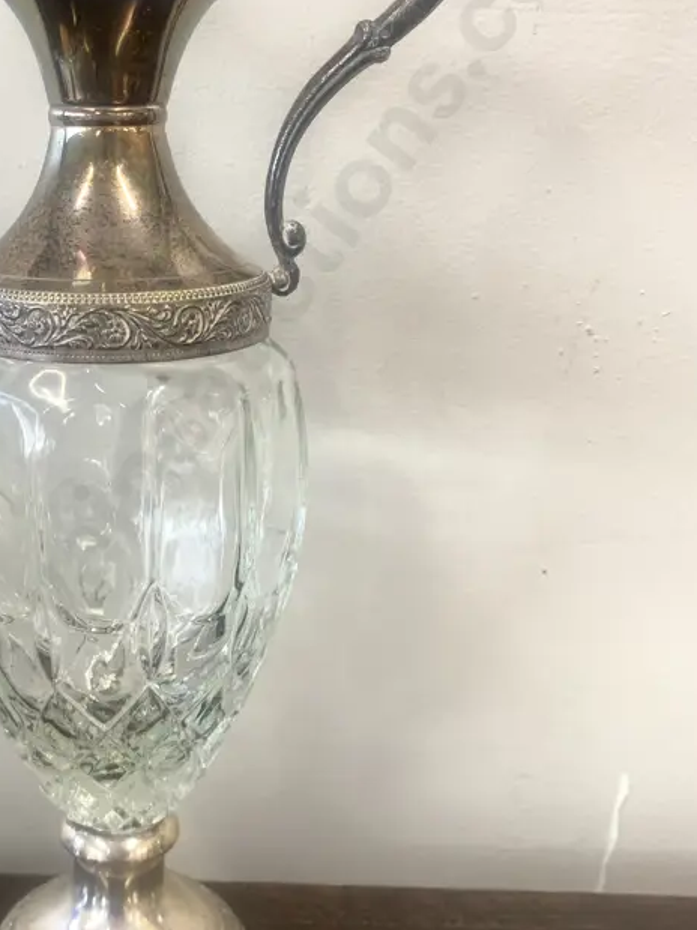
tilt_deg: -15.4
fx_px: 1155
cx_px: 165
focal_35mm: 43
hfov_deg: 32.9
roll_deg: +0.4
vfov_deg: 43.9
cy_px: 451
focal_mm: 4.25
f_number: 1.8
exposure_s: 1/100
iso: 80
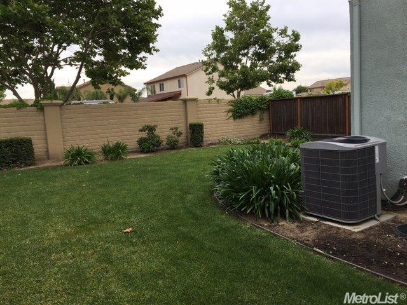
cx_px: 204
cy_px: 152
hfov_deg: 61.7
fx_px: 341
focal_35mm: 29
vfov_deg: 48.2
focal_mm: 4.15
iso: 25
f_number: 2.2
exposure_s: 1/686
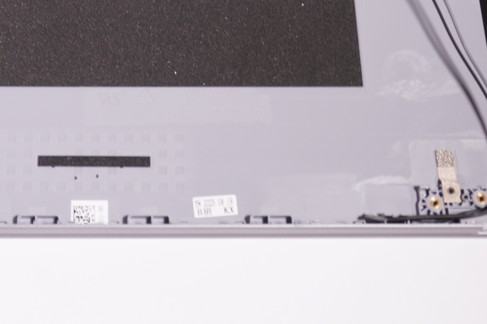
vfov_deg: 16.0
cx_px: 94
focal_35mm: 83
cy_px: -26
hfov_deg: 24.1
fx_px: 1122
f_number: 5.6
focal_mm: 24
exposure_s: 1/13
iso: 125
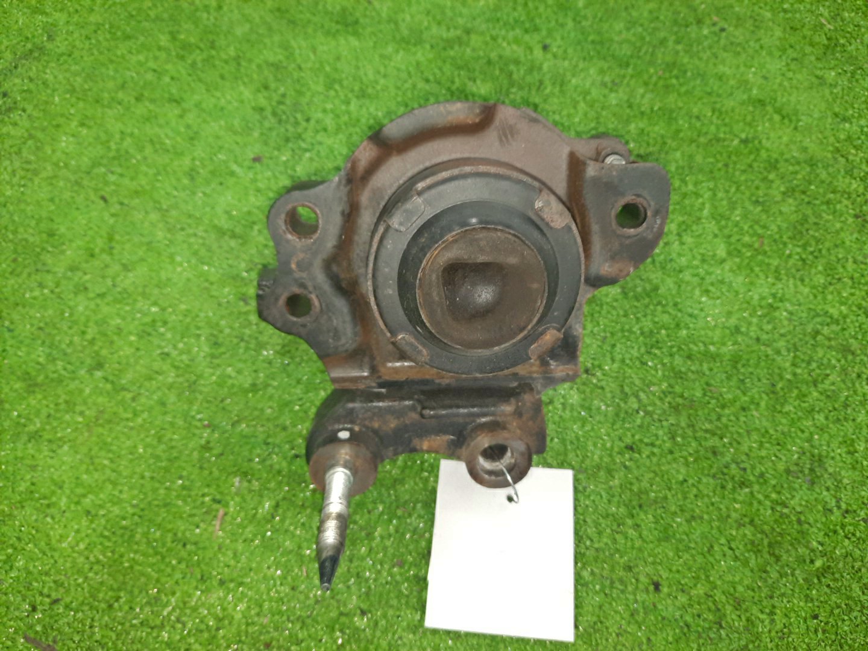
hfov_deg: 69.4
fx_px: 627
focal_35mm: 25
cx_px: 434
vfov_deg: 54.9
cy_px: 326
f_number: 2
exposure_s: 1/33
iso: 284
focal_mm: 4.6
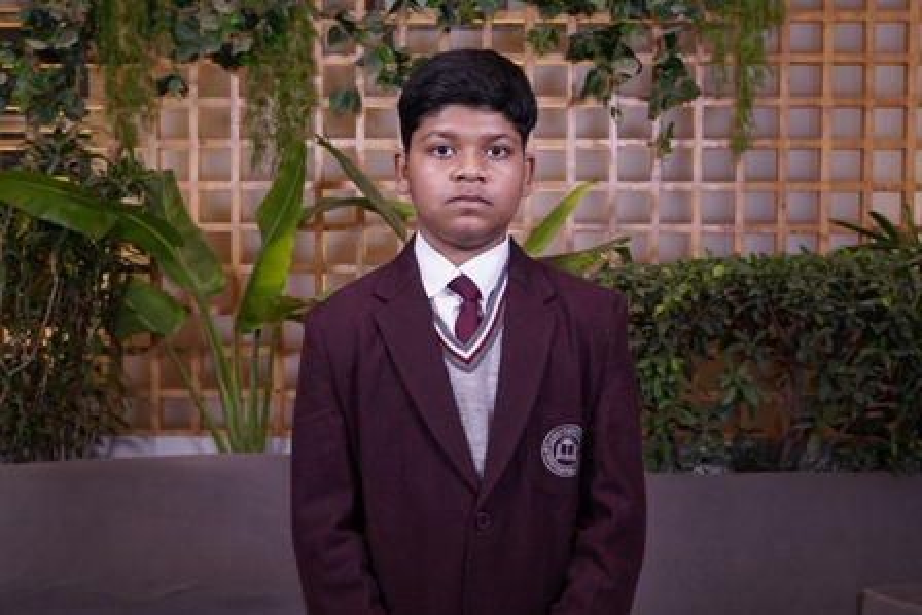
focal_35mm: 42
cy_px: 308
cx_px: 461
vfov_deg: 31.9
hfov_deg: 46.4
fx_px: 1076
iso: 500
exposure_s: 1/125
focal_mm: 28
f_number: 5
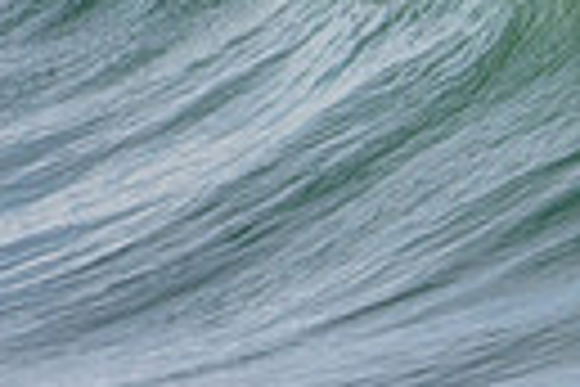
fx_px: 54435
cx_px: 1290
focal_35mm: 3379
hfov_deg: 0.6
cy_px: 182
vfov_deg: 0.4
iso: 560
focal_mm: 500
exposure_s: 1/2000
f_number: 5.6
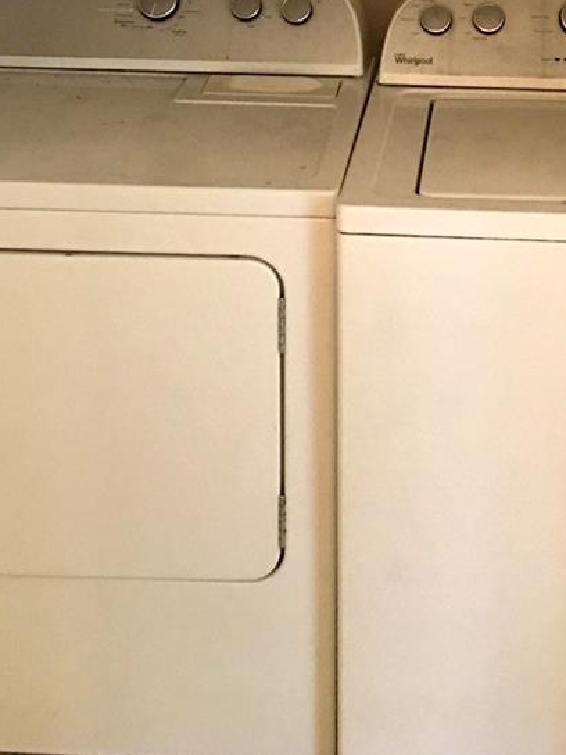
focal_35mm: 64
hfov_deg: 22.7
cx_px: 412
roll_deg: -1.8
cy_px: -25
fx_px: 1395
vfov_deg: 28.2
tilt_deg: -11.8
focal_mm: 4.15
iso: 64
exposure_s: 1/4
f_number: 2.2
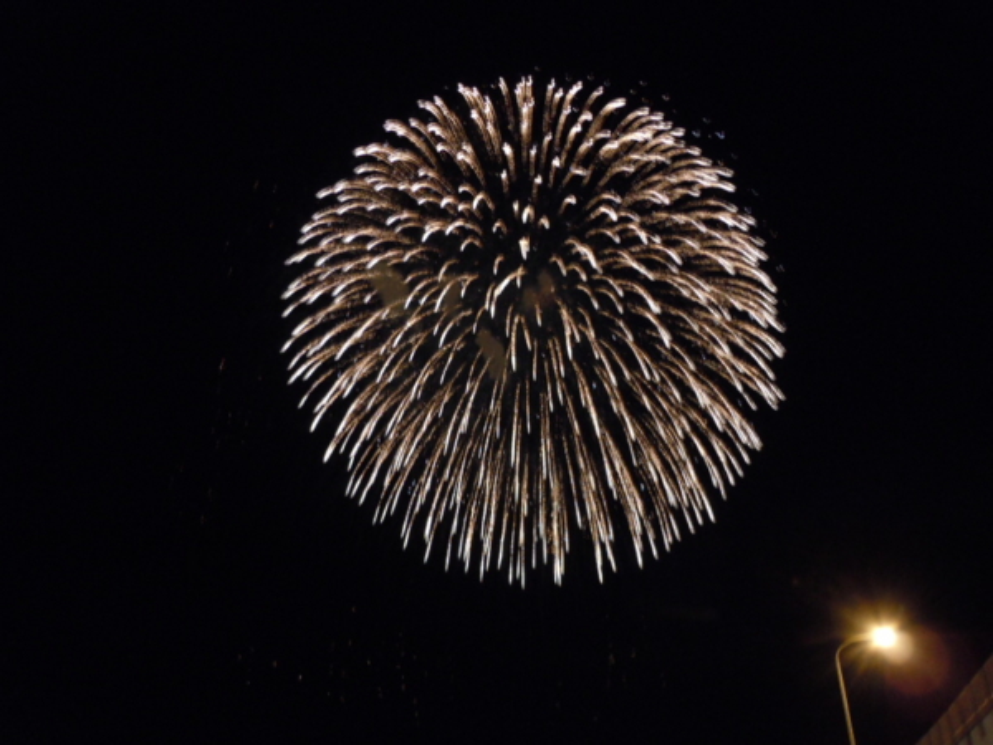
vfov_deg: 46.8
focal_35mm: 30
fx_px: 861
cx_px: 496
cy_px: 372
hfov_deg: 60.0
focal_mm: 5.4
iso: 400
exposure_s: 1/1.6
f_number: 3.5
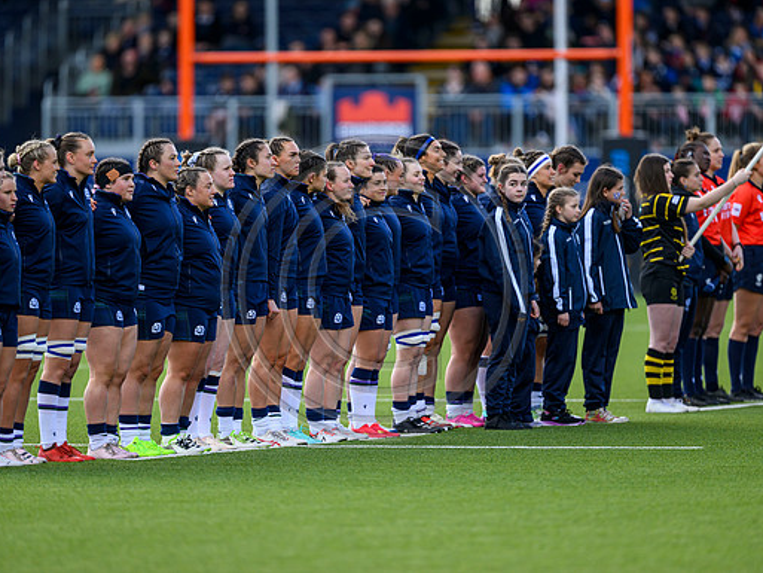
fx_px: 9590
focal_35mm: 435
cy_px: 286
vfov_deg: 3.4
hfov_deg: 4.6
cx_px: 375
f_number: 3.2
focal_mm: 400
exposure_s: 1/1600
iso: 400
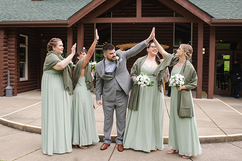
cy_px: 81
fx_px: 272
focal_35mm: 40
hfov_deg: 48.0
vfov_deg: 33.0
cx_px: 114
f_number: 3.5
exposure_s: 1/640
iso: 400
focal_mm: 35
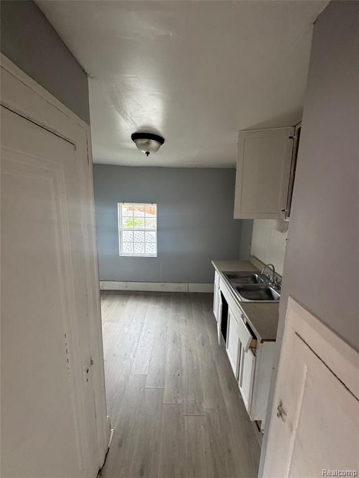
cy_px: 239
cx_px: 180
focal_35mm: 14
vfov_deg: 102.1
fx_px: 194
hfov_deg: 85.7
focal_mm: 2.22
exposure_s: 1/99
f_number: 2.2
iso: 200
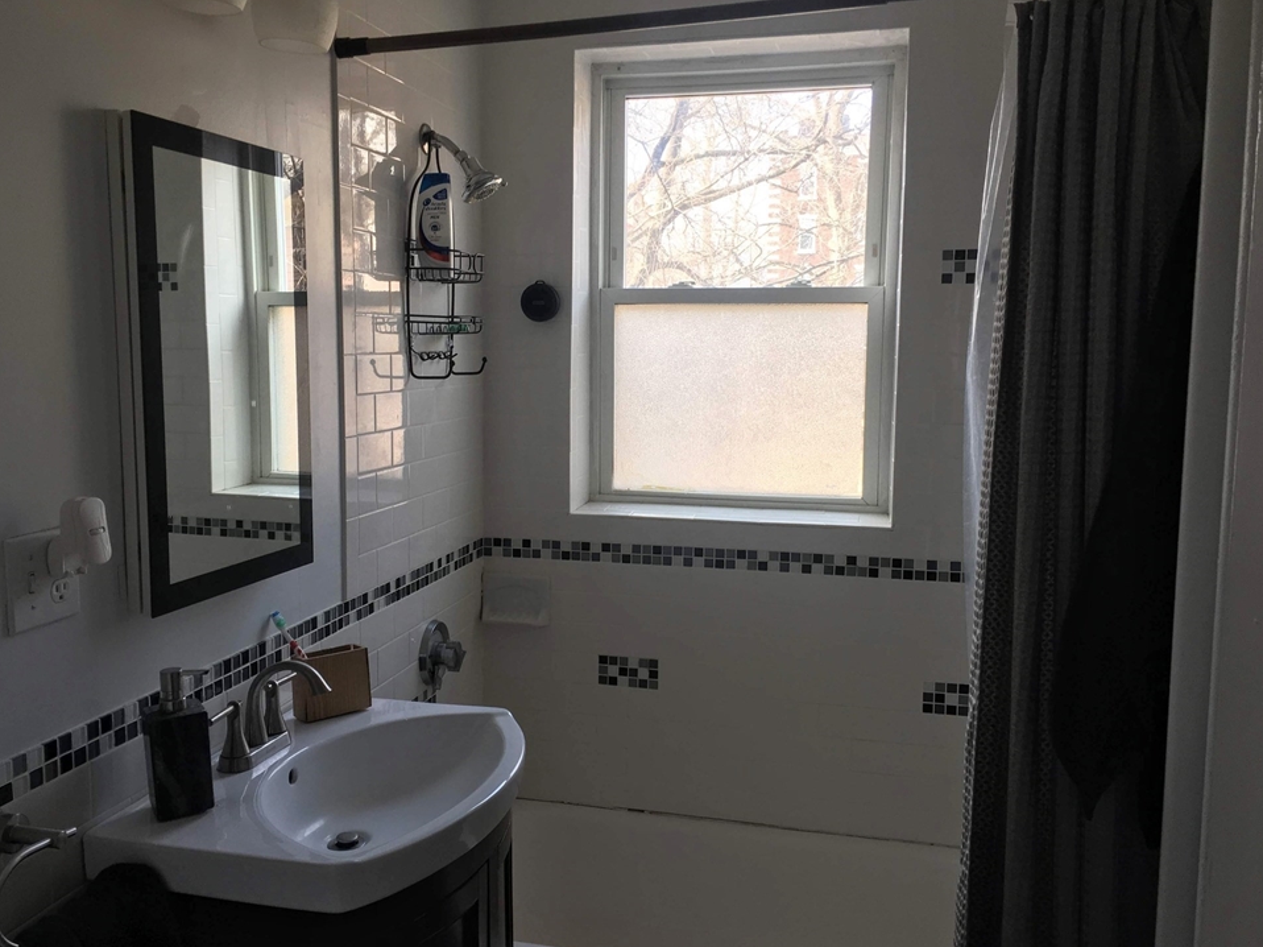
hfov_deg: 58.3
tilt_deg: -6.6
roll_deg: +0.1
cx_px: 597
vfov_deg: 45.4
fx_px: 1131
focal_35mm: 31
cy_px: 471
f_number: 2.2
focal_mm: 4.15
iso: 32
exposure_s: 1/60
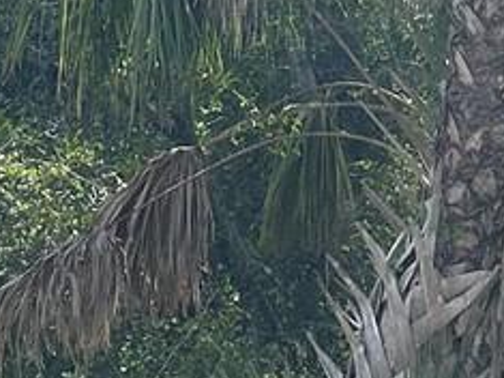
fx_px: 2576
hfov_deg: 11.1
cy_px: -137
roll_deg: -0.9
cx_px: 521
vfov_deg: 8.3
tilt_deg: +9.1
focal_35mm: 177
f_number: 1.5
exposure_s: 1/4444
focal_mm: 5.7
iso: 50
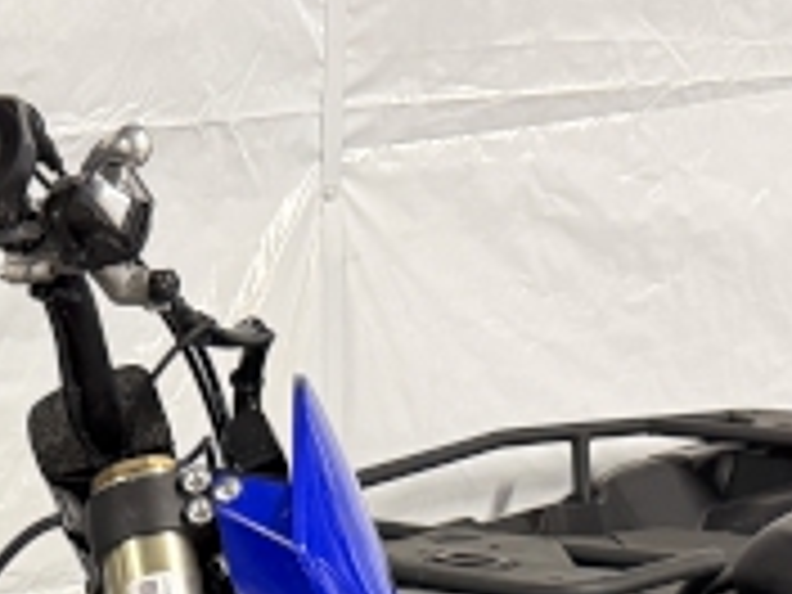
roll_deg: +3.7
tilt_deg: -24.8
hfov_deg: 17.6
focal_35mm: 109
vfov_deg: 11.7
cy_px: 1296
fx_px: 2494
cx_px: -22
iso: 640
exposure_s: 1/60
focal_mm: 6.76
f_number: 1.78
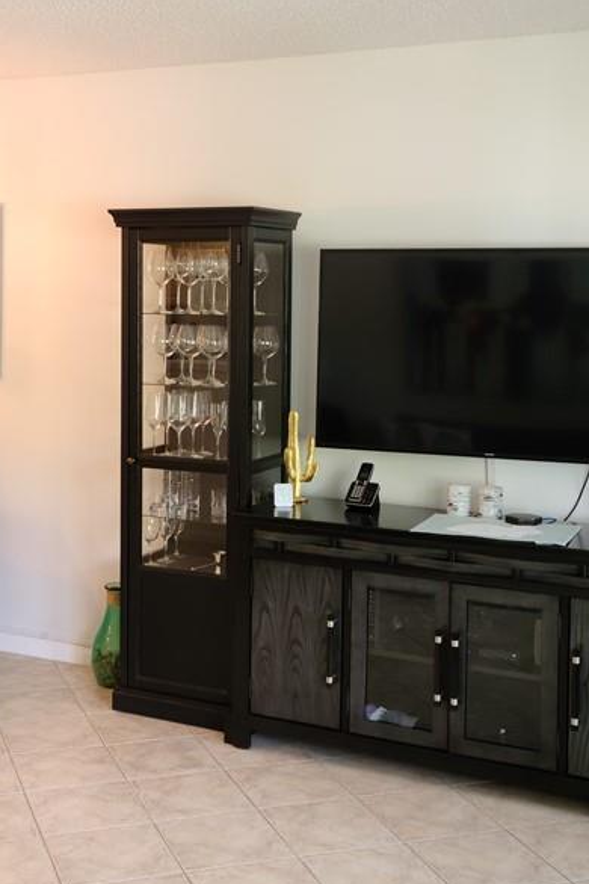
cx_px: 230
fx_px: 1252
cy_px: 360
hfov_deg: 26.4
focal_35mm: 51
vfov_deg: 38.7
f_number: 2
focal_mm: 5.9
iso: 200
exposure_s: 1/60
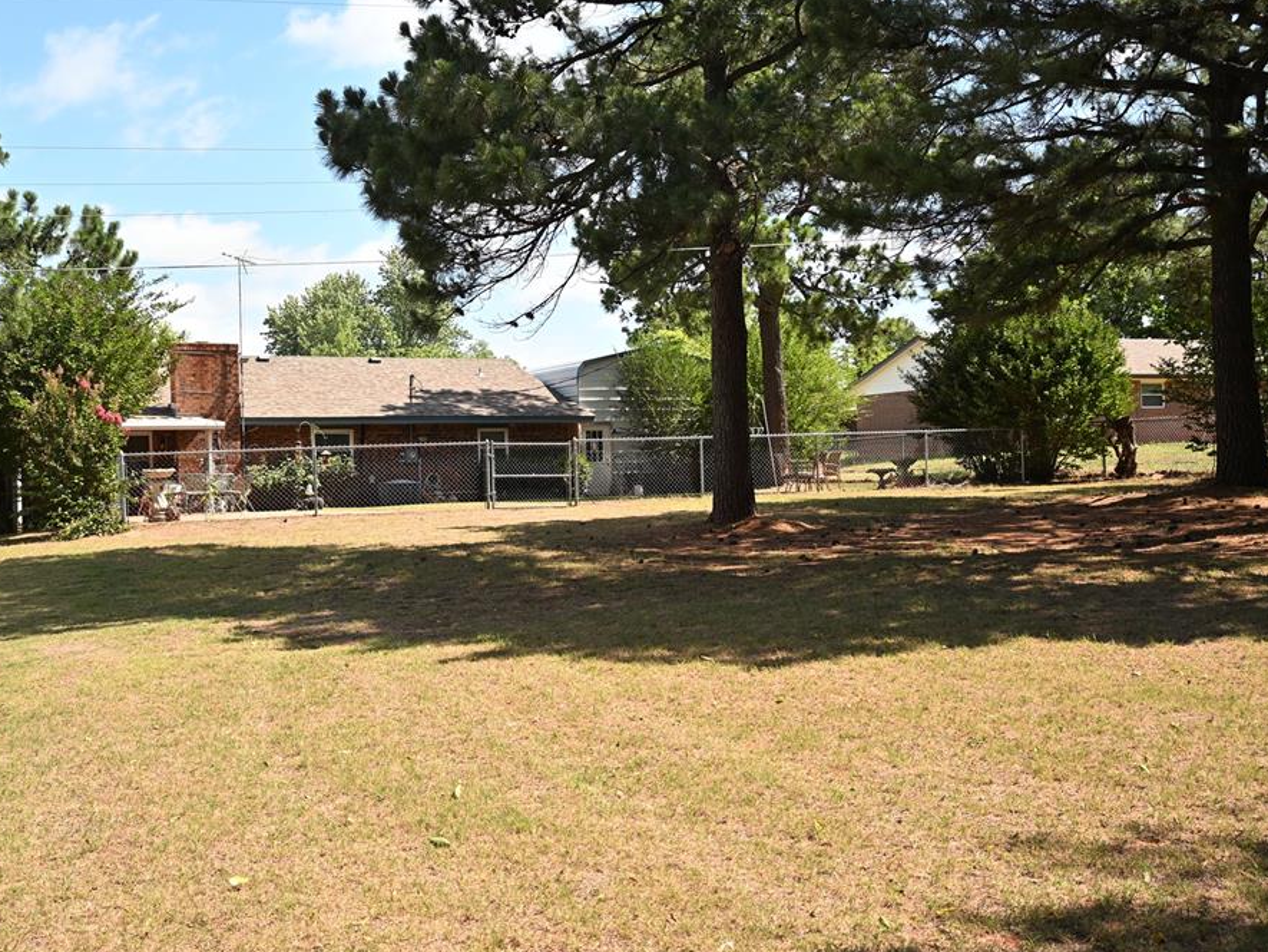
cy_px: 480
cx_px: 620
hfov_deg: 46.8
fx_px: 1465
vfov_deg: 36.0
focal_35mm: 40
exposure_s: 1/1000
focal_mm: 24
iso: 200
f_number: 4.5
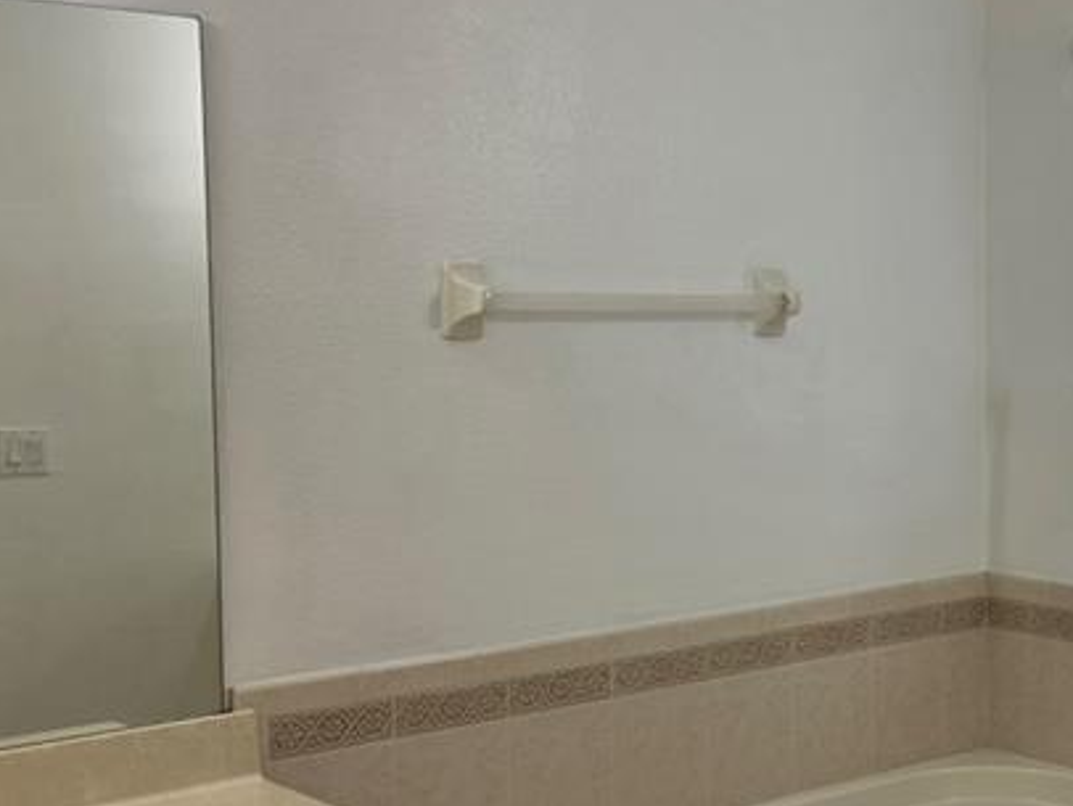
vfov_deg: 25.3
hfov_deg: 31.4
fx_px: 1799
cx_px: 994
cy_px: 431
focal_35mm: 58
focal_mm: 6.3
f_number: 1.7
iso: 50
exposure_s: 1/120
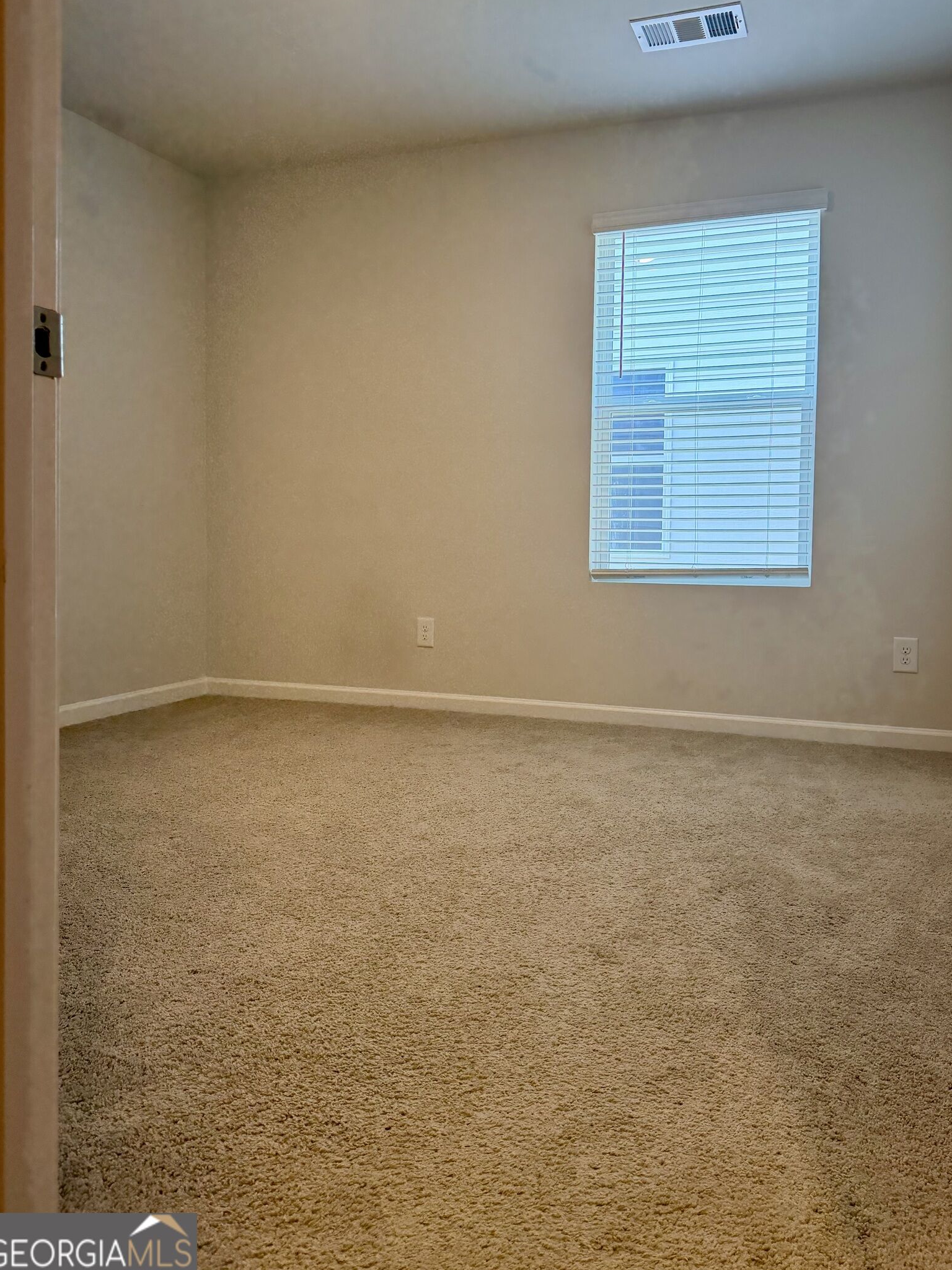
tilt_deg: -1.4
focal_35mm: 27
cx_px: 519
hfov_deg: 51.3
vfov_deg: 65.2
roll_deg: -1.0
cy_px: 570
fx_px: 990
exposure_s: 1/180
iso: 200
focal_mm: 6.76
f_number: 1.78
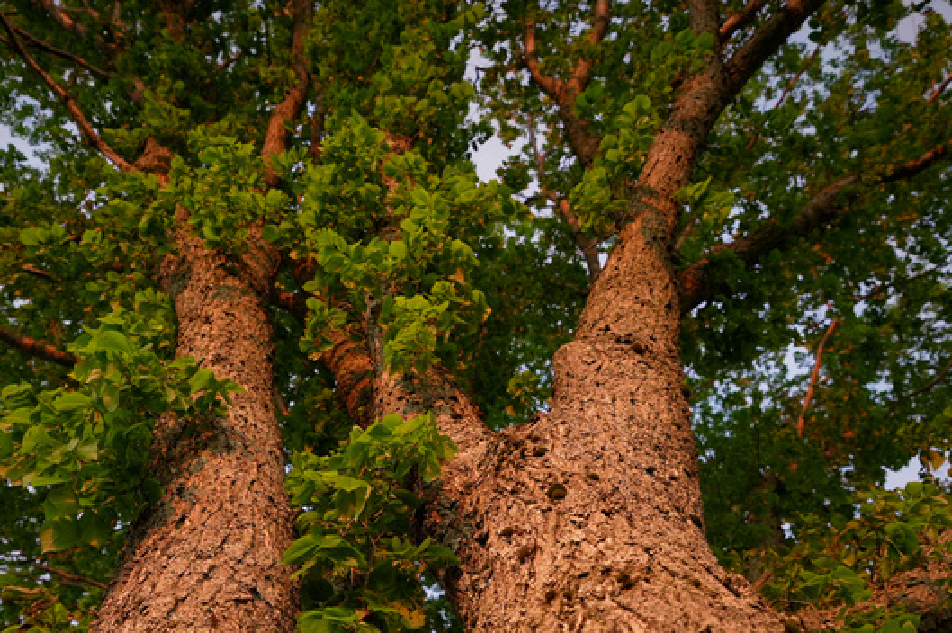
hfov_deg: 60.0
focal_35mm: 31
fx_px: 819
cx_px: 405
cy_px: 444
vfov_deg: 41.5
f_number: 2.8
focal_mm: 16
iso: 800
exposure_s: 1/400
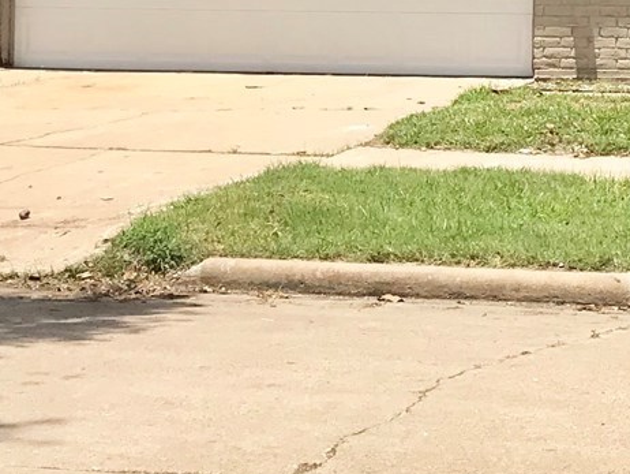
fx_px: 2258
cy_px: -100
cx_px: 960
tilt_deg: -0.6
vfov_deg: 11.7
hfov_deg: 14.7
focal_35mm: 124
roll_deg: -0.5
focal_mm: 3.99
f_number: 1.8
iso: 20
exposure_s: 1/2283
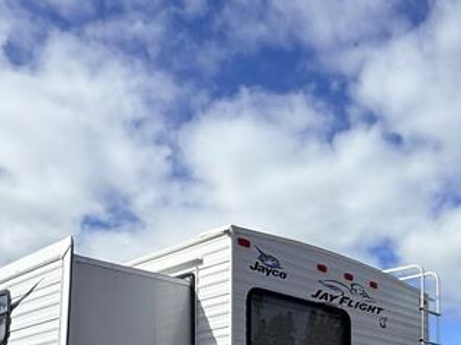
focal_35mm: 45
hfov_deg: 39.0
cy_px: 407
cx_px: 418
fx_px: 599
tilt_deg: +3.7
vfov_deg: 28.3
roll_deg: +0.9
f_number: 2.2
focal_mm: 2.22
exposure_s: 1/2611
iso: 50
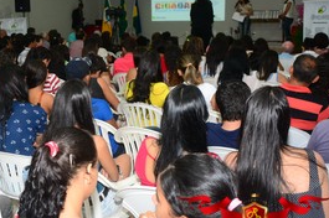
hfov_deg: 37.6
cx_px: 68
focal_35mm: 51
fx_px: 466
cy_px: 88
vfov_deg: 26.4
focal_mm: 20
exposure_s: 1/60
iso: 1600
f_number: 5.6
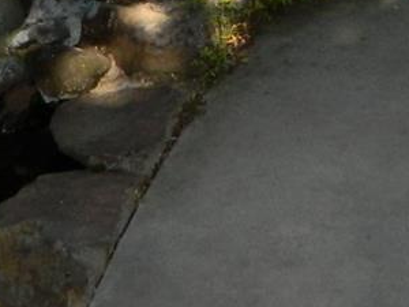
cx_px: 464
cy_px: -453
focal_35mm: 125
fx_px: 1477
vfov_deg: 10.2
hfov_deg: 15.3
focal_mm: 4.5
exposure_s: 1/500
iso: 110
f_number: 3.1
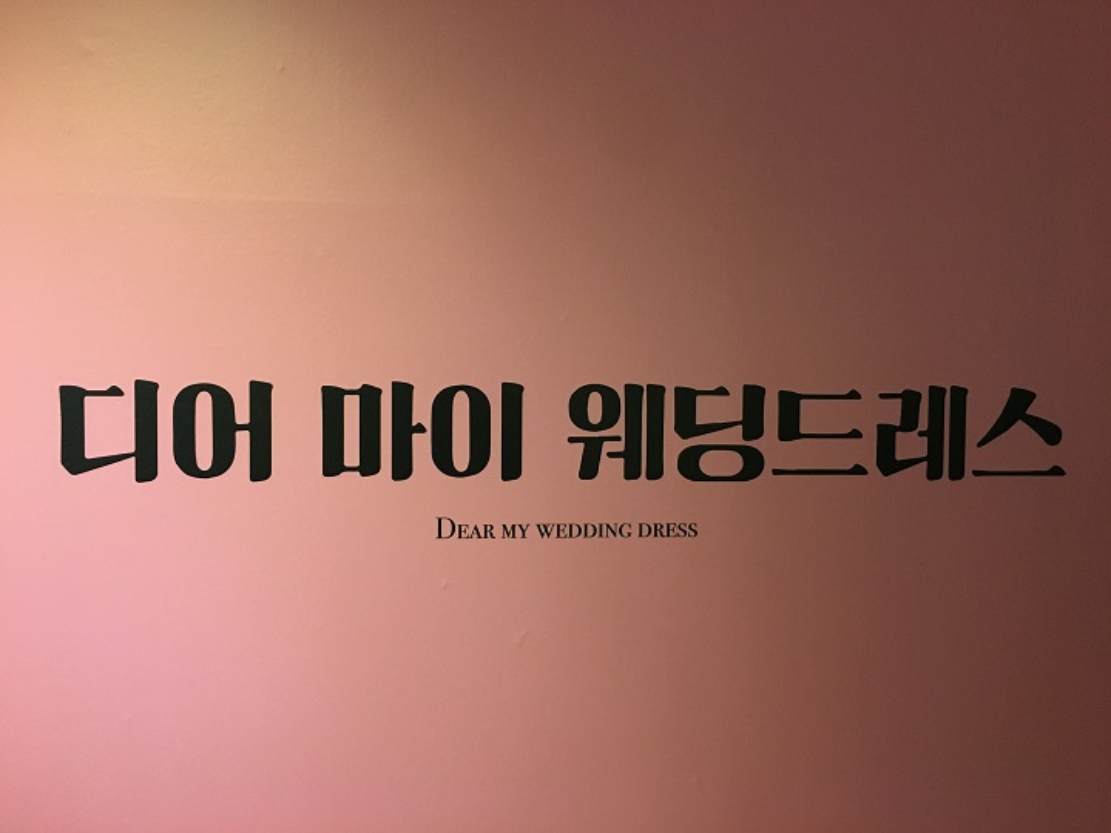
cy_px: 416
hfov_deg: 61.7
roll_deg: +0.1
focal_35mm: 29
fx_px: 931
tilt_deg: -1.3
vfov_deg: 48.2
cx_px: 556
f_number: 2.2
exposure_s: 1/30
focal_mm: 4.15
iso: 200
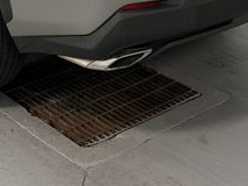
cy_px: -85
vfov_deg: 15.7
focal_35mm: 87
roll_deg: -4.8
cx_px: 69
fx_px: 624
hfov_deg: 22.3
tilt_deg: -15.3
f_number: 1.8
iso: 50
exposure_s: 1/158
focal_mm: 6.93
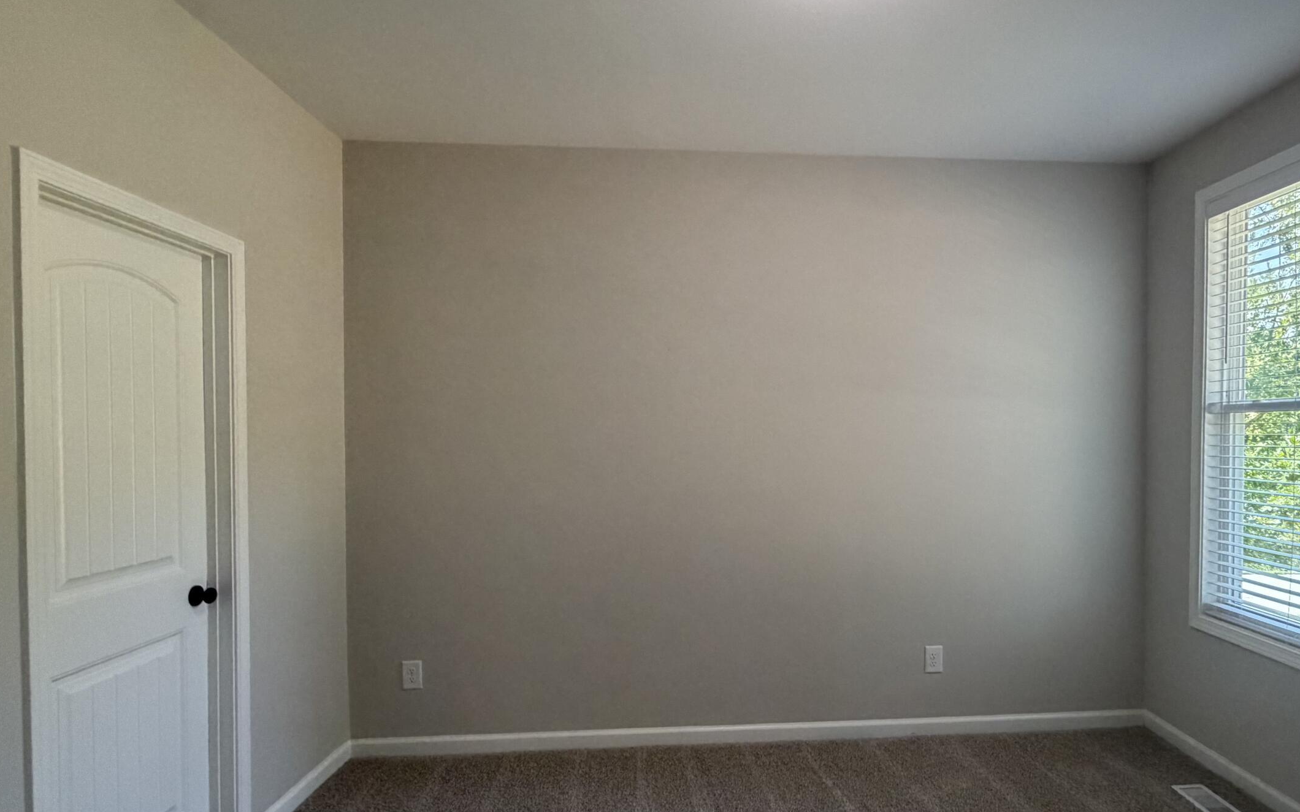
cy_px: 449
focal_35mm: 21
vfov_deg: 57.1
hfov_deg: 81.5
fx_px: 744
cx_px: 766
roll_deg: +0.2
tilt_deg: -0.6
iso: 320
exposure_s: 1/120
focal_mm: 2.22
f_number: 2.2
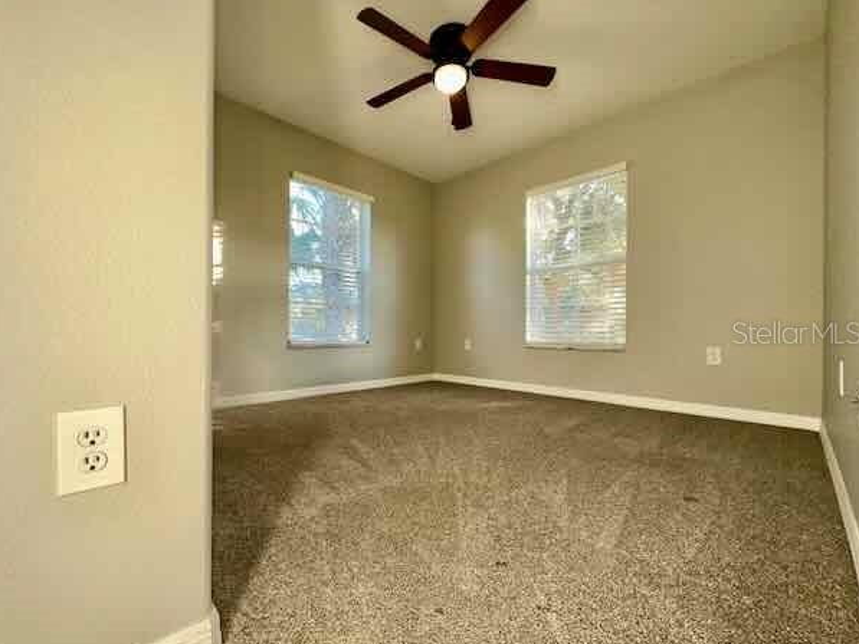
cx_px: 407
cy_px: 332
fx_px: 372
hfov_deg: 98.1
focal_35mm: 15
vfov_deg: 81.7
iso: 125
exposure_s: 1/120
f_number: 2.2
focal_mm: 2.22
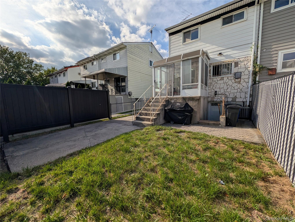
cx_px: 148
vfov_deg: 94.6
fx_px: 102
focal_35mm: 12
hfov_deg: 110.5
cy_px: 111
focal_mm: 2.02
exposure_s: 1/6494
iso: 51
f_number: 1.7
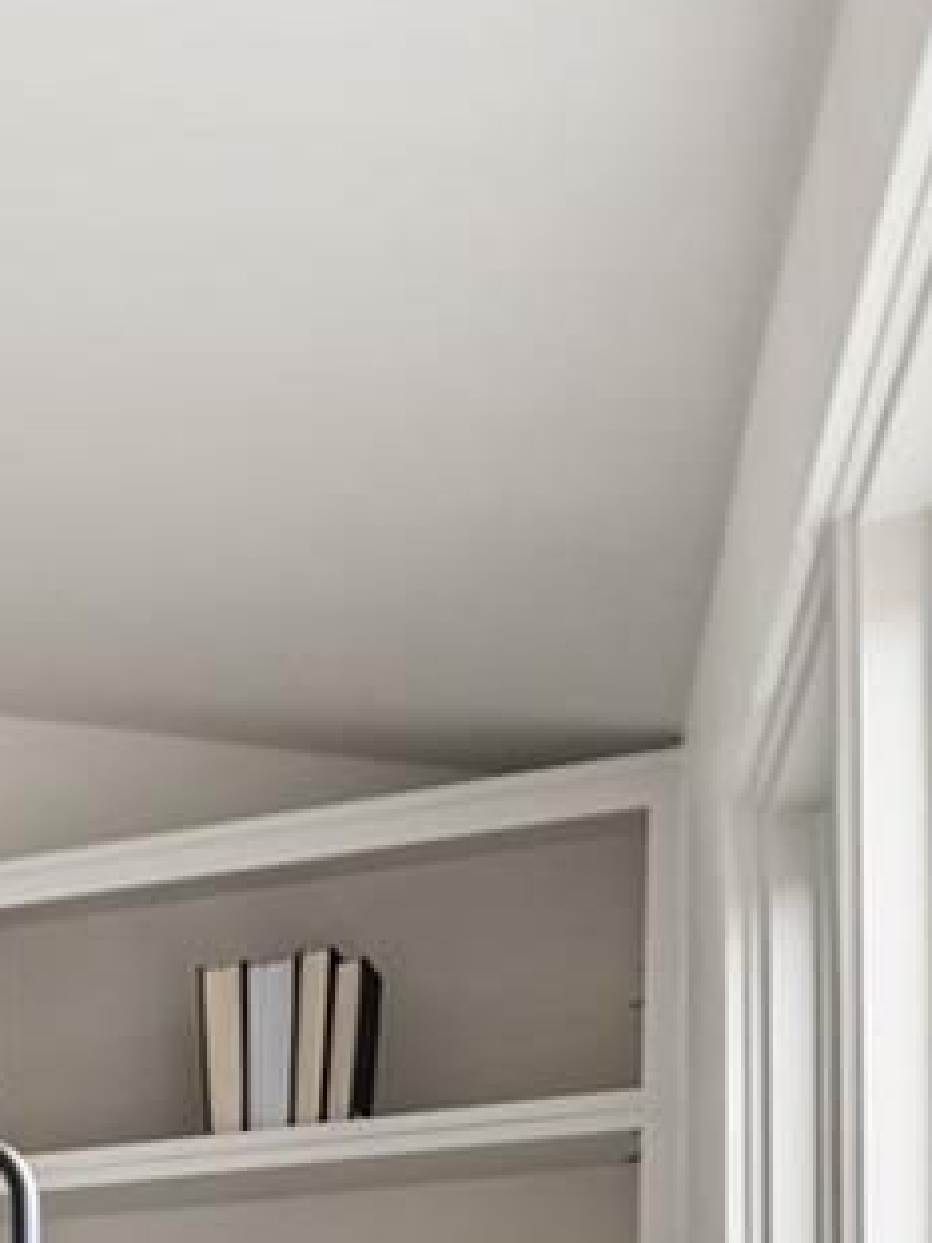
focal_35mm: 79
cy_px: 1821
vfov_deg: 21.2
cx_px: -2015
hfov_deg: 10.7
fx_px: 2836
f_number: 4
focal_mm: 16
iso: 400
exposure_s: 1/8
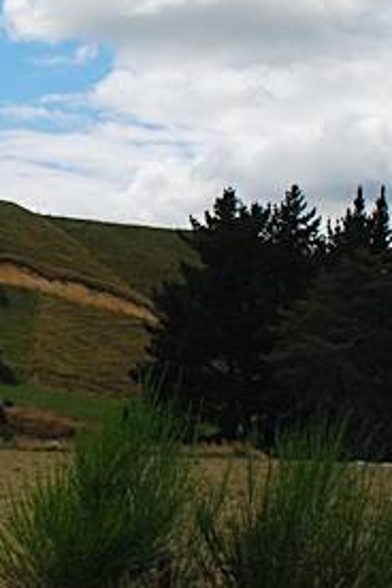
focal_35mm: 87
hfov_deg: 15.0
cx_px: -119
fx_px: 1421
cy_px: 136
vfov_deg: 23.1
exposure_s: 1/4000
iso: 250
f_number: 3.8
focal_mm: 20
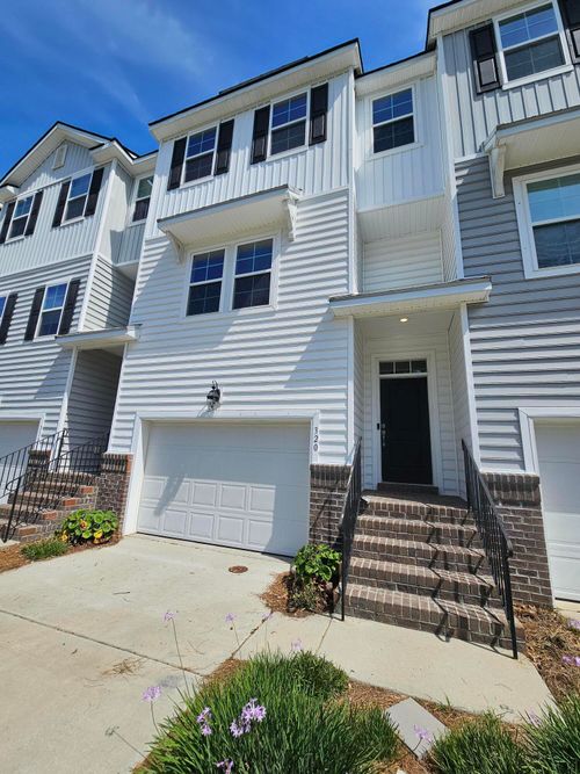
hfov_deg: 89.9
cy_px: 387
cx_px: 290
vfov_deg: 106.2
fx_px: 291
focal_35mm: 13
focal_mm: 2.2
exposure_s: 1/2866
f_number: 2.2
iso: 50
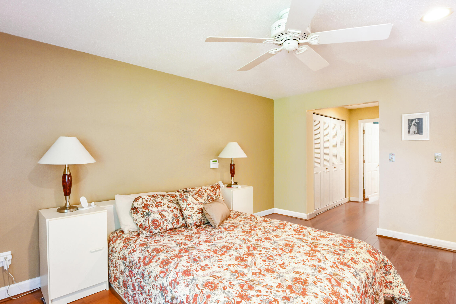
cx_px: 222
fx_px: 228
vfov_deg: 67.4
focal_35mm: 18
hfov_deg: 90.0
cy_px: 151
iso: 500
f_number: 14
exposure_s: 2
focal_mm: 10
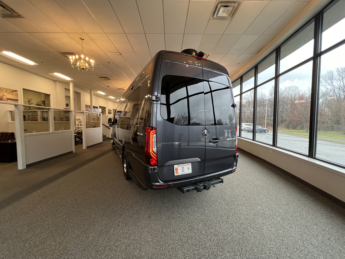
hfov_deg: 106.2
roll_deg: +0.3
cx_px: 172
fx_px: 130
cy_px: 130
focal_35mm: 13
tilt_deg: -2.8
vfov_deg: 89.9
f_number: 1.8
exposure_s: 1/99
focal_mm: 1.57
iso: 250
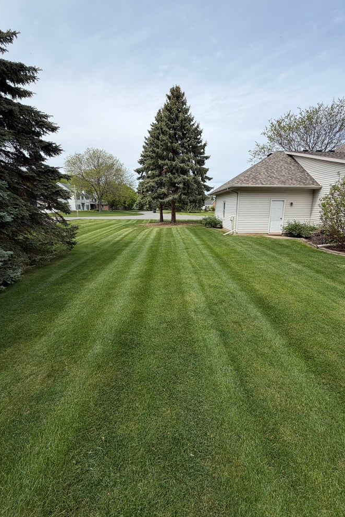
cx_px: 180
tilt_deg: -13.1
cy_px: 254
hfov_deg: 77.3
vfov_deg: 100.4
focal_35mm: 15
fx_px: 216
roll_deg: -1.9
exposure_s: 1/770
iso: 20
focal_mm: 2.22
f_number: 2.2
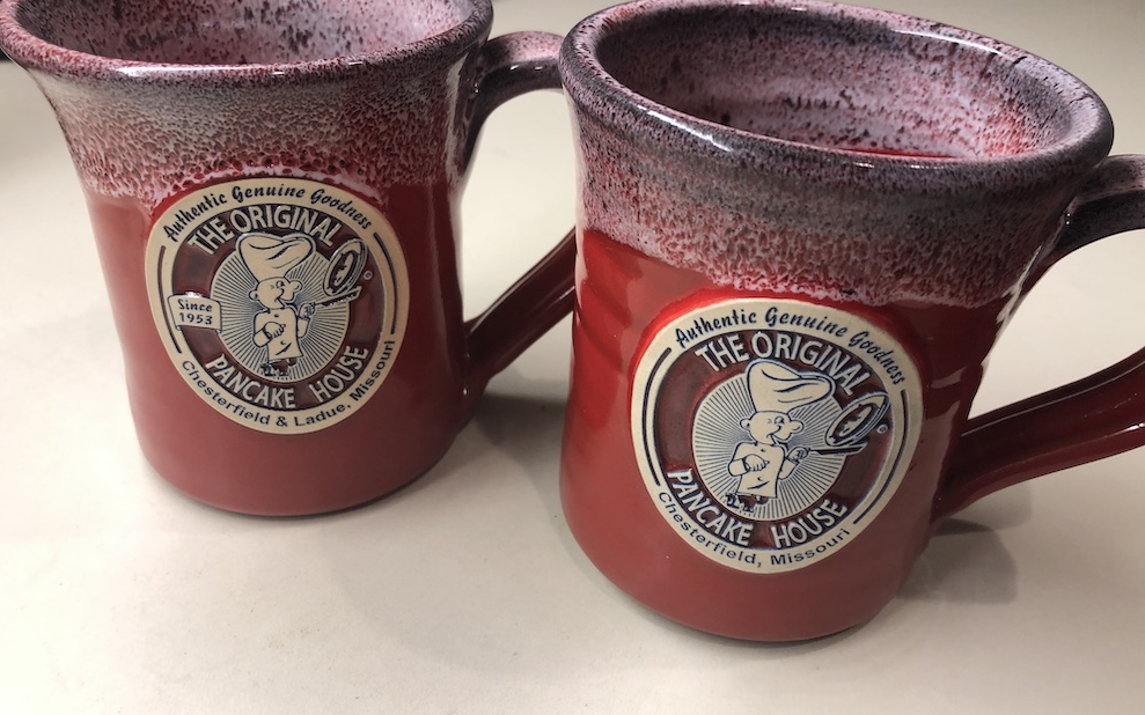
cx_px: 575
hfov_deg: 62.9
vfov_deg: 41.8
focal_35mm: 30
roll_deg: -2.3
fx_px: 936
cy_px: 344
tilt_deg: -33.4
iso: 40
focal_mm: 4
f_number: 1.8
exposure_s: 1/24
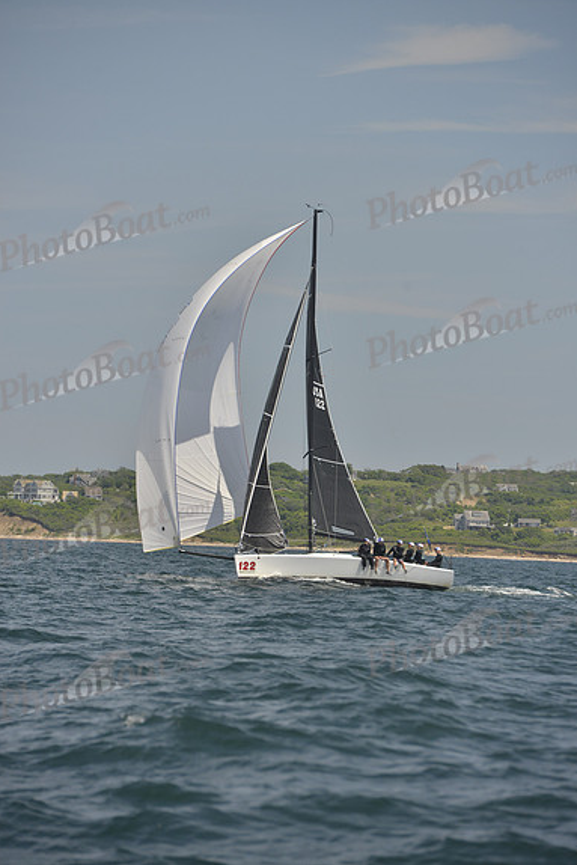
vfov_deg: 10.2
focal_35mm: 202
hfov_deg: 6.8
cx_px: 288
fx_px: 4853
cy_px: 429
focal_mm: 200
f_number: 7.1
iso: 400
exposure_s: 1/800
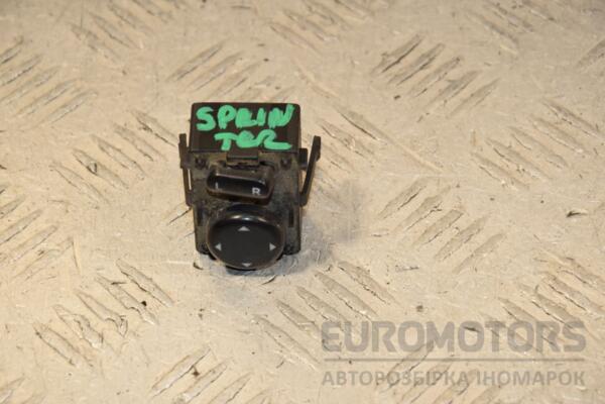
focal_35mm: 158
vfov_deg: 8.7
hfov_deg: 13.0
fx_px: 2647
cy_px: 202
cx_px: 302
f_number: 9
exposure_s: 1/200
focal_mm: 105
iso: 800
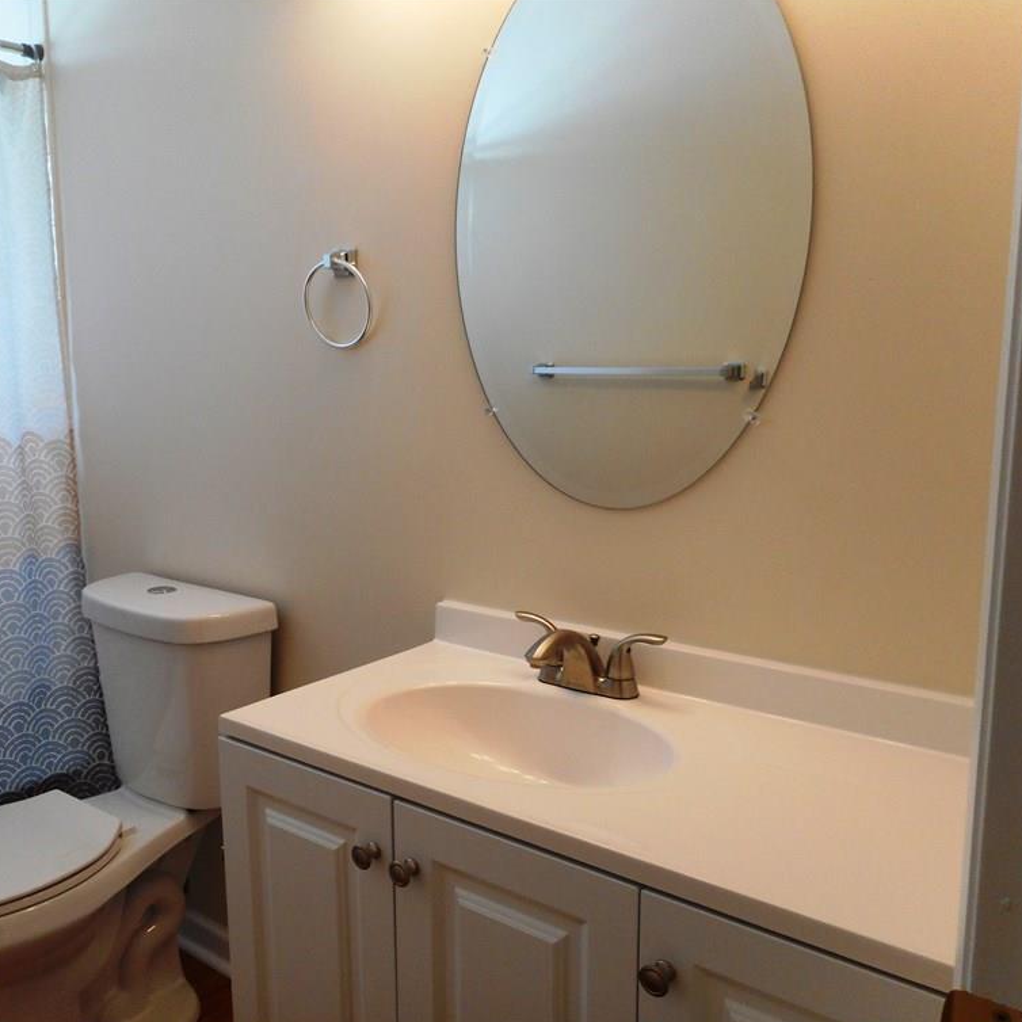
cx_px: 381
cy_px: 514
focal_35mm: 30
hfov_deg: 53.4
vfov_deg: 54.0
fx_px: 1002
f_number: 3.7
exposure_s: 1/30
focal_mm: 4.5
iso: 200
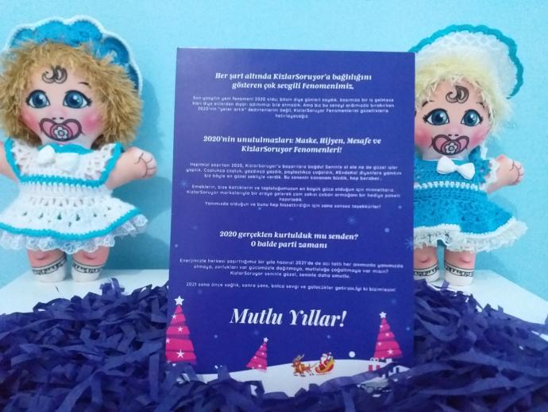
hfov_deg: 67.3
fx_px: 412
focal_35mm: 26
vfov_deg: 53.1
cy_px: 206
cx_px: 274
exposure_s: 1/20
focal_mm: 3.6
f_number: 1.9
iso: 640
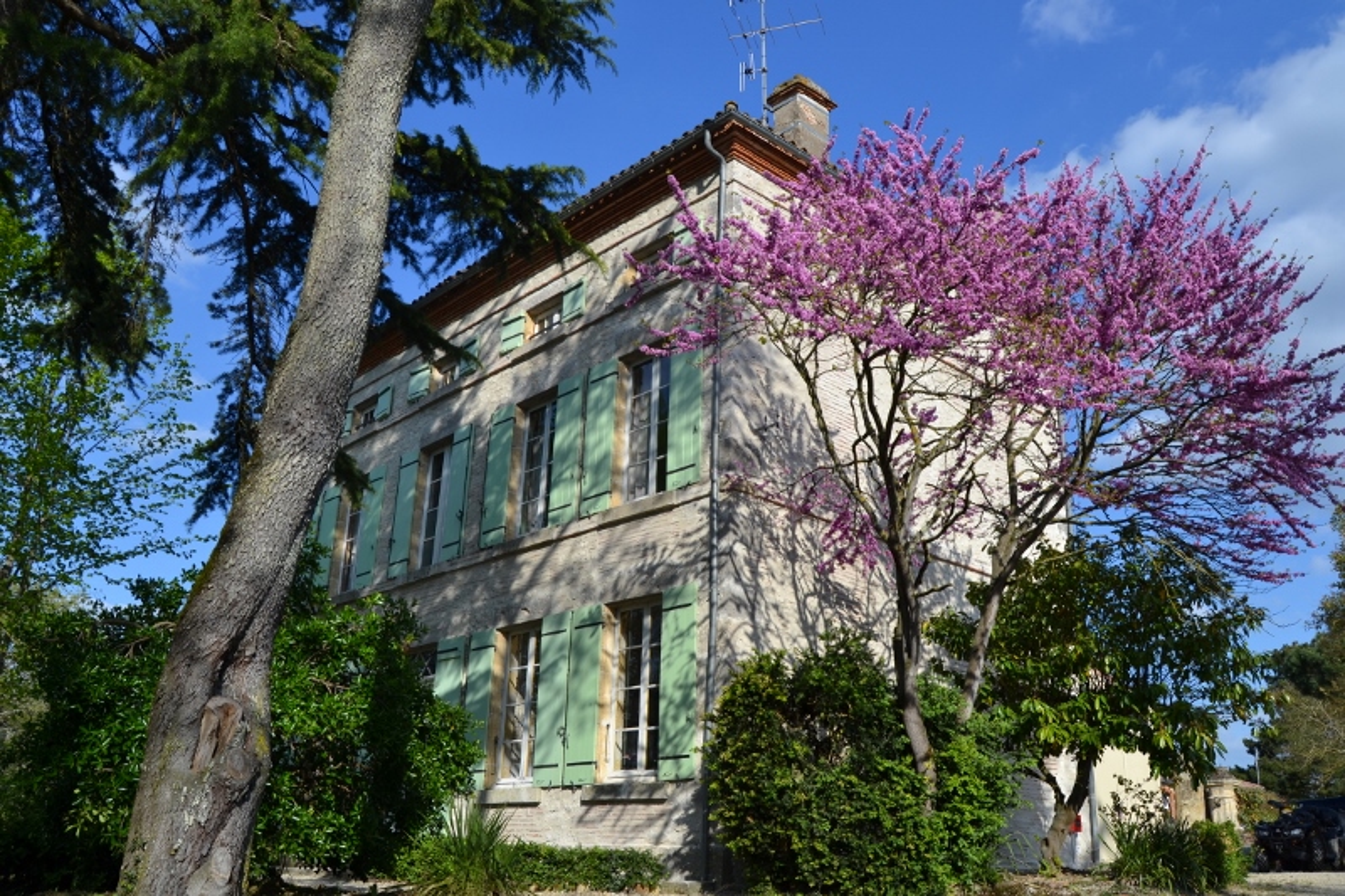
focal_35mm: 30
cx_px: 672
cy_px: 448
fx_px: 1121
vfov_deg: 43.6
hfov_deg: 61.9
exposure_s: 1/250
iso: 100
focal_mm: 20
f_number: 8
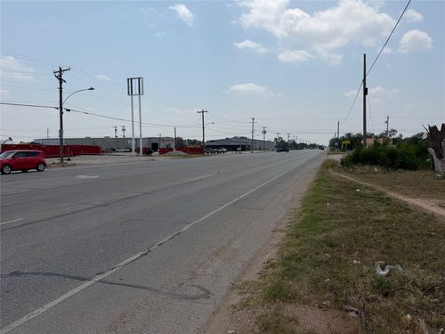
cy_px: 167
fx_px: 309
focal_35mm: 24
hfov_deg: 71.6
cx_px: 222
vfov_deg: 56.8
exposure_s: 1/9091
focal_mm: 6.76
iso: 80
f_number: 1.78
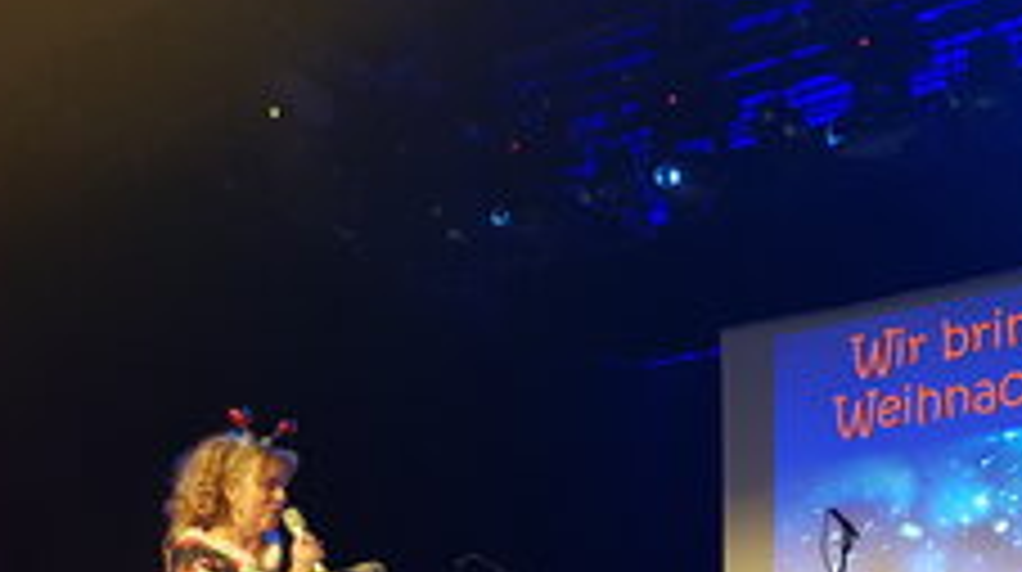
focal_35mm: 50
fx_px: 1353
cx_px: 837
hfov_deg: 39.5
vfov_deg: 22.4
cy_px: 649
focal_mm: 4.2
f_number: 1.7
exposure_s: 1/20
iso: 125
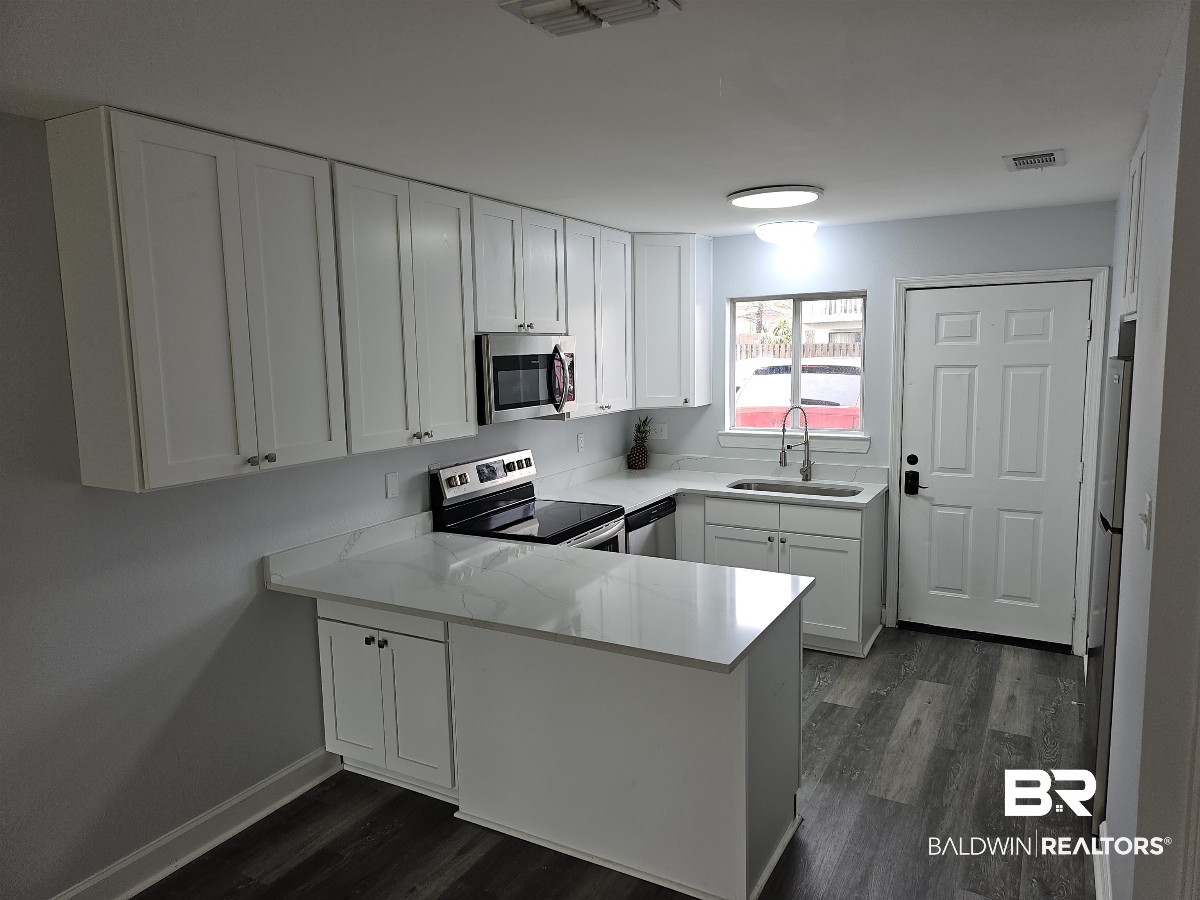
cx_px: 600
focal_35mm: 23
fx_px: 797
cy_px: 450
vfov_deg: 58.9
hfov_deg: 73.9
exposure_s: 1/60
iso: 25
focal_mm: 6.3
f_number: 1.7
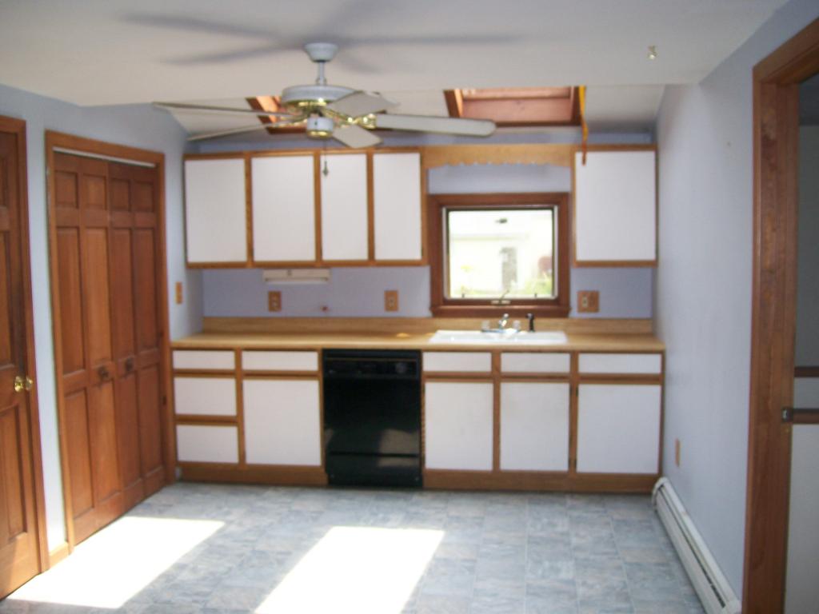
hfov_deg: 51.4
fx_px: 852
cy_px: 307
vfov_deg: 39.7
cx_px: 410
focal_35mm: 36
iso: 80
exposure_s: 1/128
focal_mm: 6
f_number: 2.7
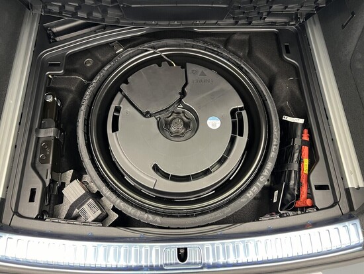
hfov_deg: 67.3
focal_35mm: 26
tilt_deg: -68.6
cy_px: 137
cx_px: 182
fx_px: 274
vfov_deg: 53.1
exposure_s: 1/60
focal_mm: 5.7
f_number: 1.5
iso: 400
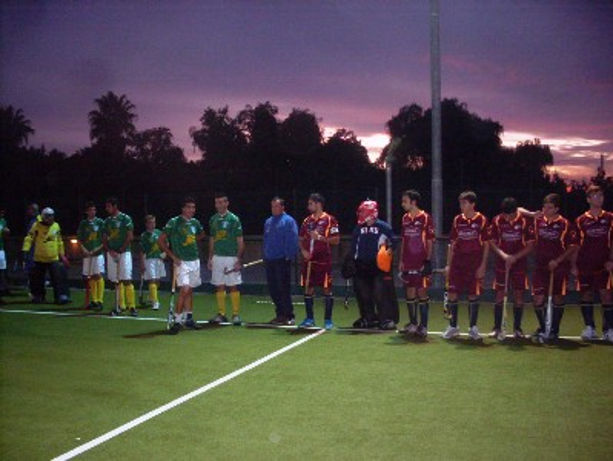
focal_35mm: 38
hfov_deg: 48.9
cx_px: 306
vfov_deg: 37.8
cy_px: 230
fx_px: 674
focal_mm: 6.3
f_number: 2.8
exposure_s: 1/45
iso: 240
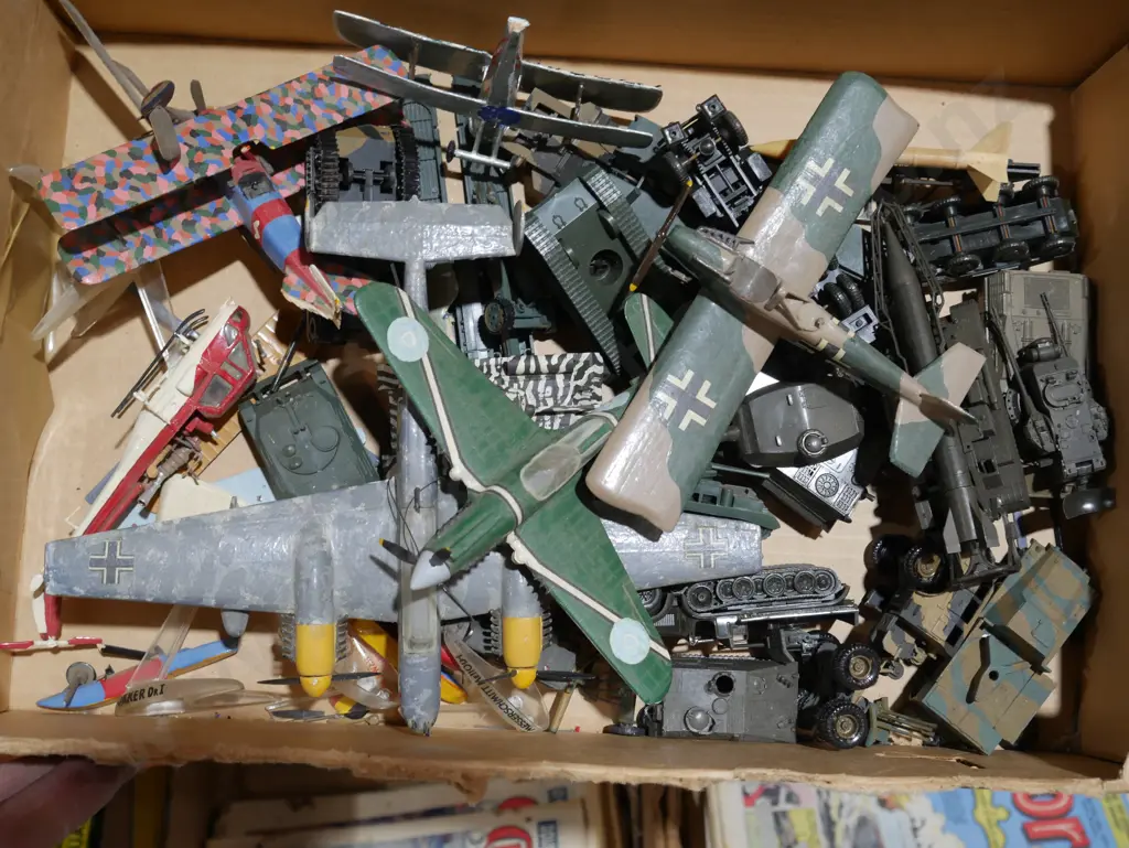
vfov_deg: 36.0
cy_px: 424
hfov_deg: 46.8
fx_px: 1305
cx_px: 564
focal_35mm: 40
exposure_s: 1/60
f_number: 5.6
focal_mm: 20
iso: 800
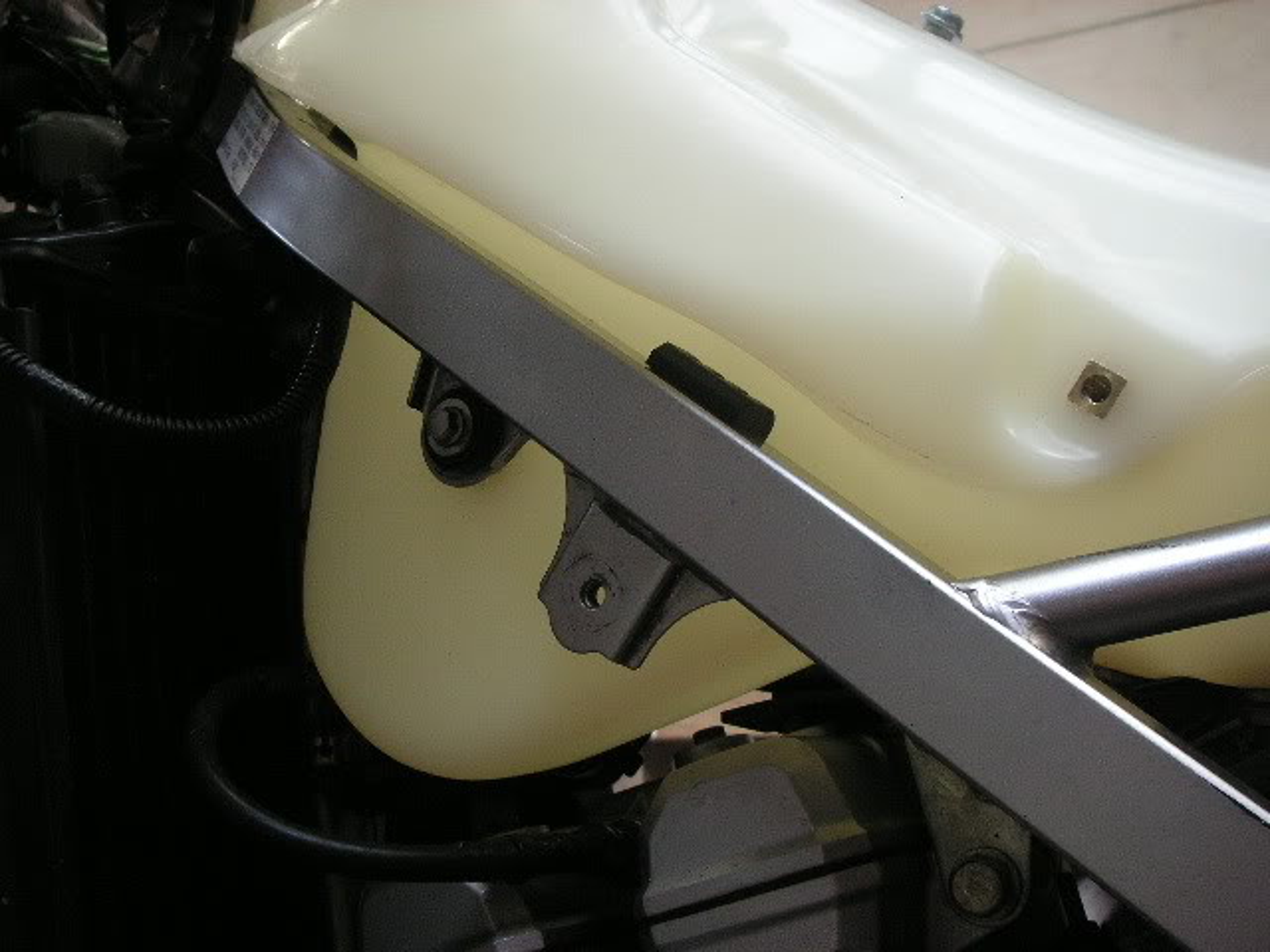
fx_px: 1394
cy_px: 476
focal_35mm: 38
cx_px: 635
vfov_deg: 37.7
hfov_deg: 49.0
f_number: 3.3
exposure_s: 1/45
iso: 100
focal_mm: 6.3
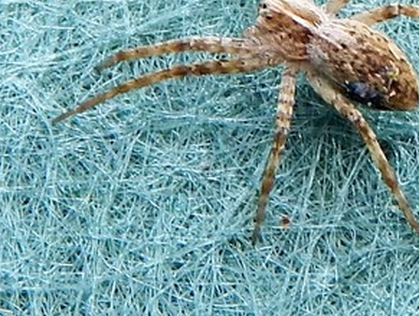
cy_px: 56
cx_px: 348
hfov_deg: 9.8
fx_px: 2448
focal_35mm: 202
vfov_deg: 7.4
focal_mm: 12.3
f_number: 4.1
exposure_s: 1/250
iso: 125
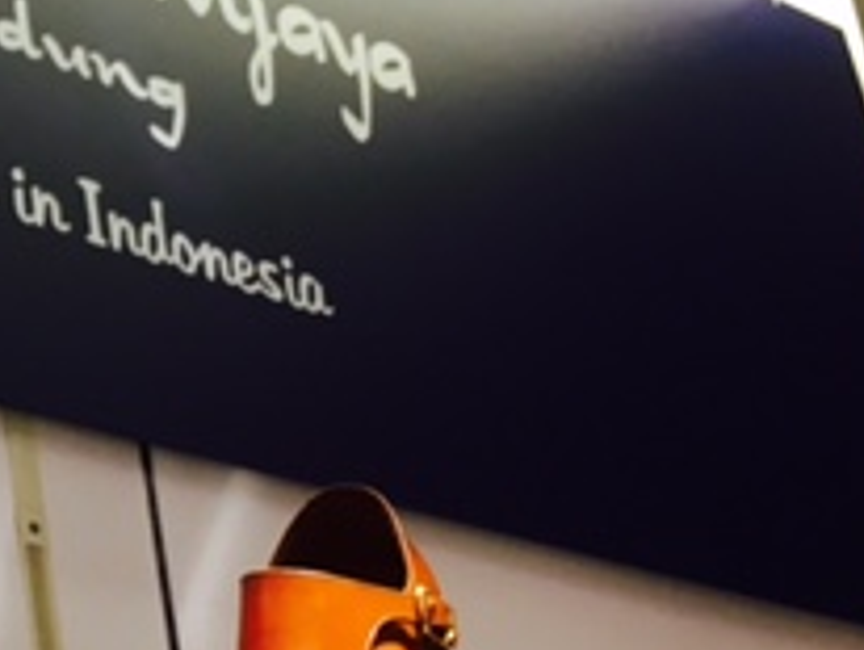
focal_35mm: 90
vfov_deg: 16.3
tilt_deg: +23.1
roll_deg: +2.2
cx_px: -424
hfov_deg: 19.1
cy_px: 528
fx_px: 2249
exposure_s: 1/30
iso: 64
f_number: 2.2
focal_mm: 4.15
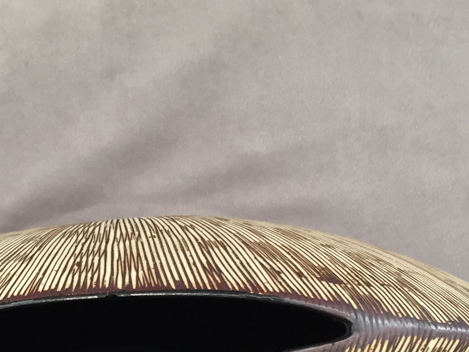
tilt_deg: -82.2
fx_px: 935
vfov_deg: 20.8
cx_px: 134
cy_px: 329
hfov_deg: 27.9
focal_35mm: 69
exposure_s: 1/33
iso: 125
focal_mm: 4.15
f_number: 2.2
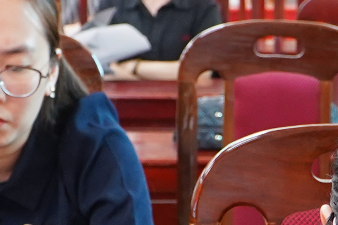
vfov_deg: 8.1
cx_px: 276
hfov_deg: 12.2
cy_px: 196
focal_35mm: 168
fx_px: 1577
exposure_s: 1/40
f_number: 4
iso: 1600
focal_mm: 24
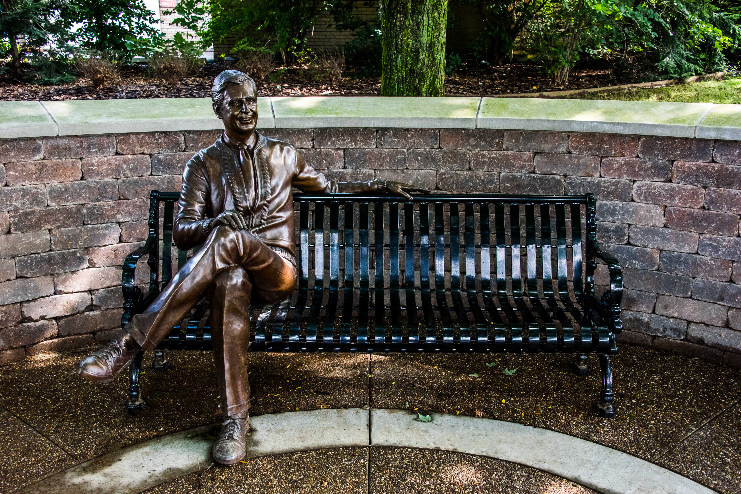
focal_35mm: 40
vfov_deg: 33.4
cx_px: 370
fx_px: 823
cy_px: 247
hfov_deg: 48.5
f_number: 9
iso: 2500
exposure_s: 1/125
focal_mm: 40
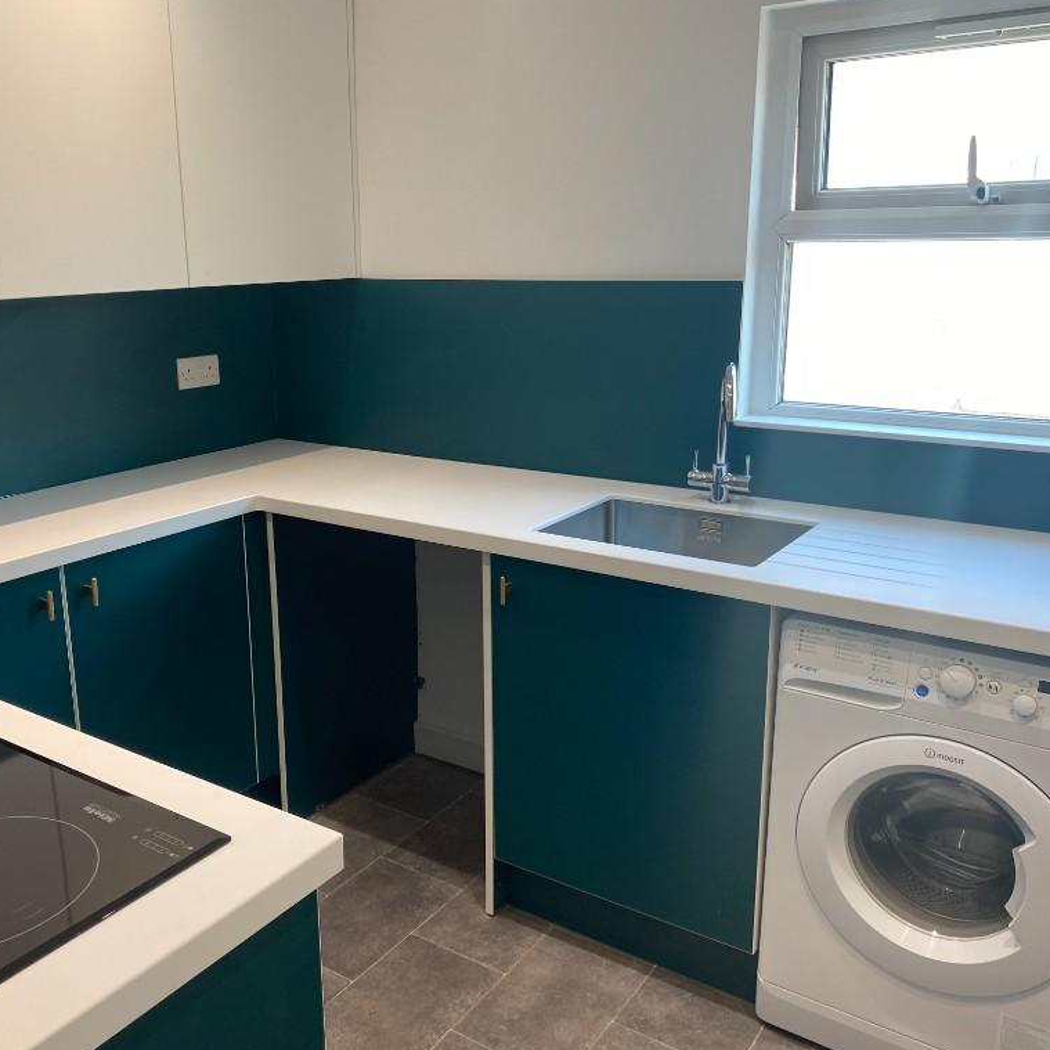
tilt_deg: -15.2
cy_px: 523
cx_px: 445
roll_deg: +0.4
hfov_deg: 52.3
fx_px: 1064
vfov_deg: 52.5
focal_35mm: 31
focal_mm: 4.25
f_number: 1.8
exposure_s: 1/100
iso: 100
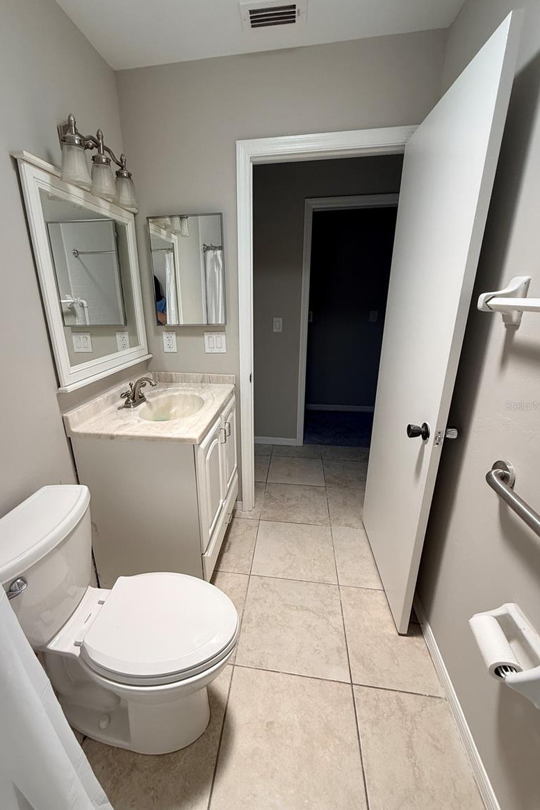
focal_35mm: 15
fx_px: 337
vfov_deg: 100.4
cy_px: 405
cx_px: 242
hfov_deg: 77.1
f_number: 2.2
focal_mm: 2.22
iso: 160
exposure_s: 1/99
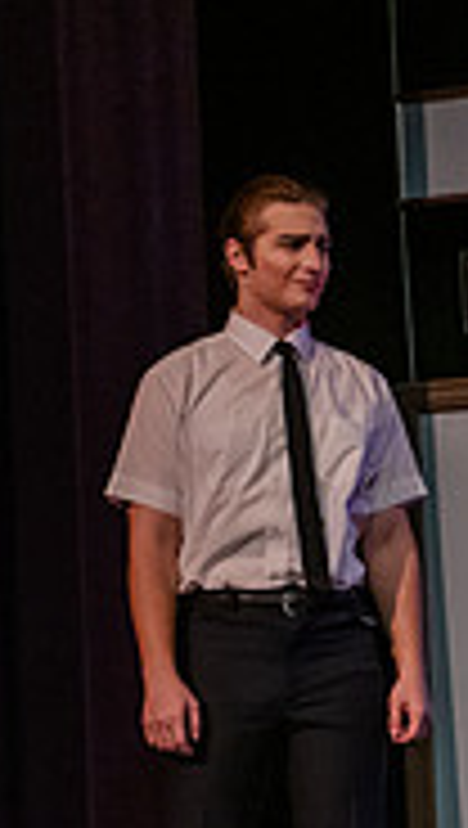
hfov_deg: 7.1
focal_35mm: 169
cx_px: 666
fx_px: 3715
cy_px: 598
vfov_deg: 12.7
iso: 3200
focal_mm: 66
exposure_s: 1/200
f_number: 3.2
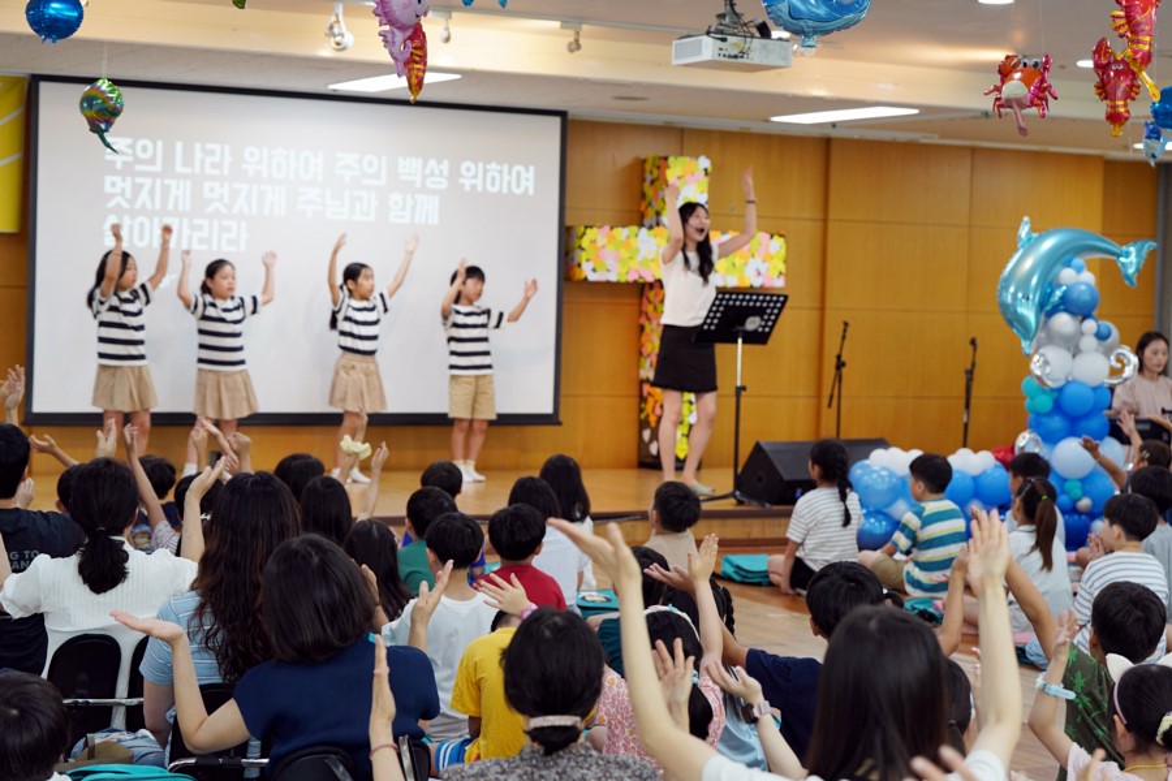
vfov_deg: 19.5
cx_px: 586
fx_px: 2279
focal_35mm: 70
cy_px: 390
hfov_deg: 28.8
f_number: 4
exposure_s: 1/160
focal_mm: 70
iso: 1000
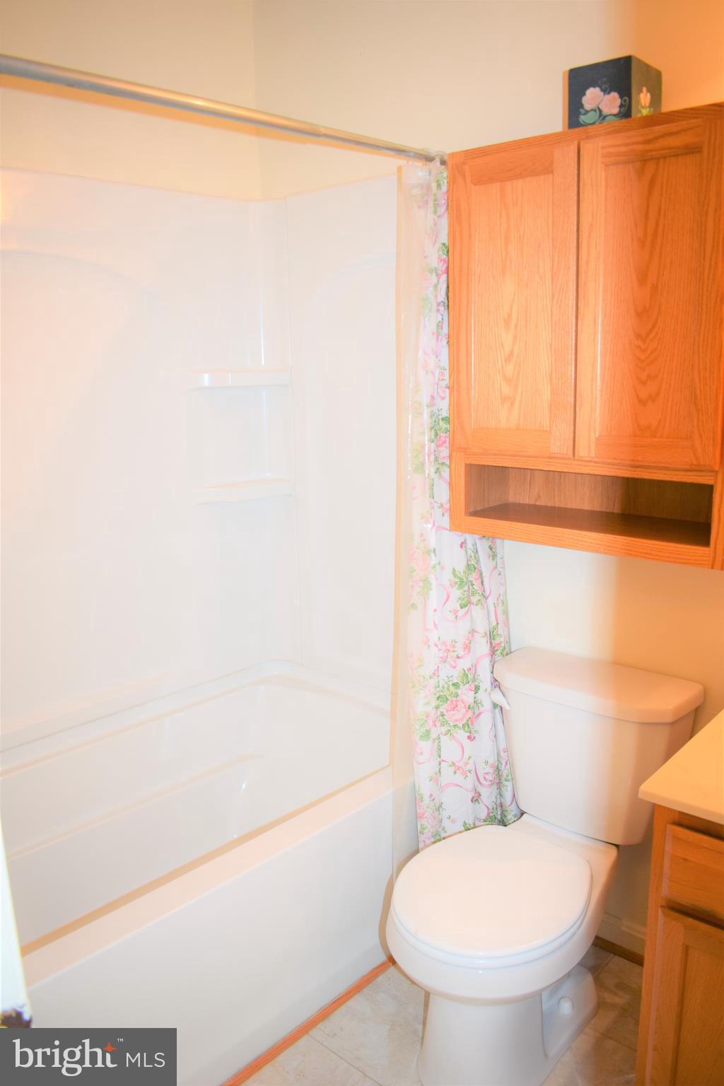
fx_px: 814
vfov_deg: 67.4
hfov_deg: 47.9
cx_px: 362
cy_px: 543
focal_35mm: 27
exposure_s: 1/80
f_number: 4.5
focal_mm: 18
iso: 800
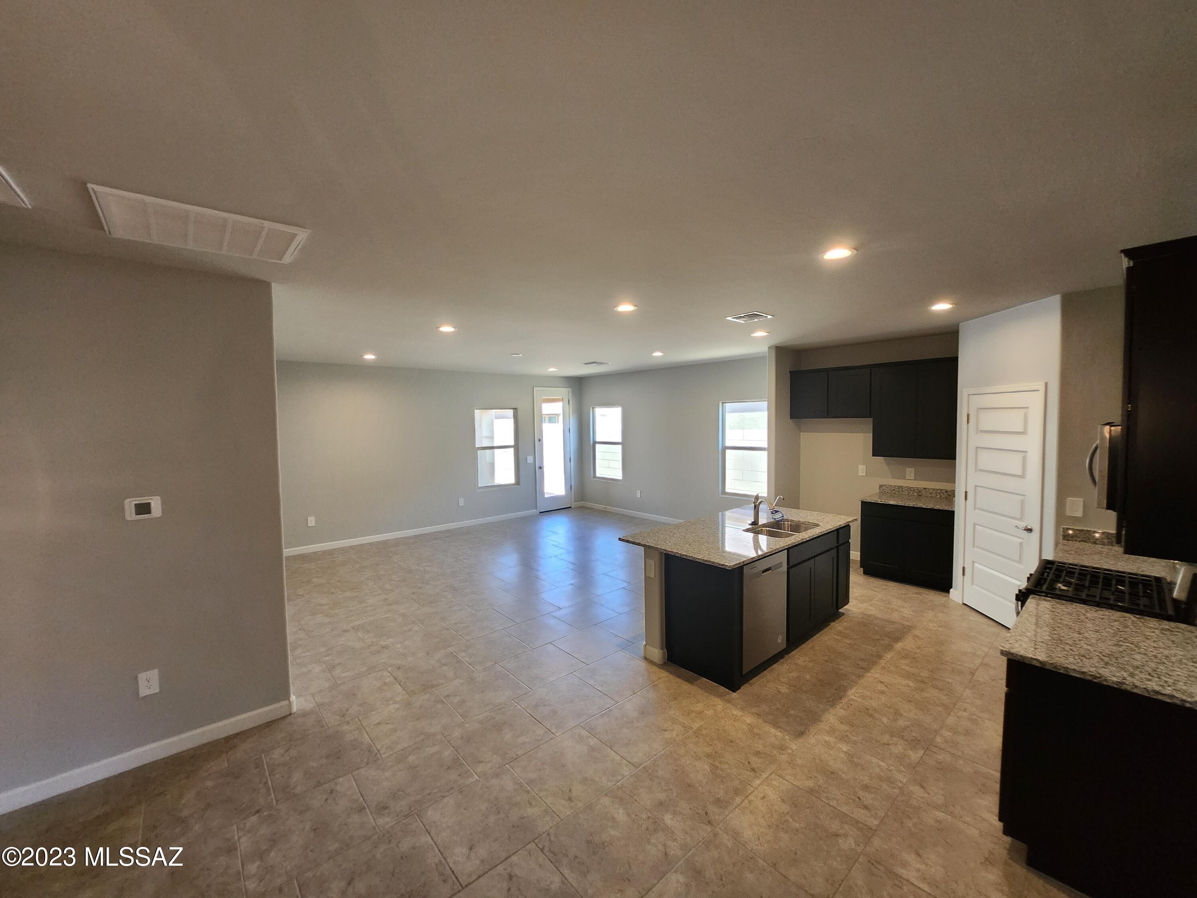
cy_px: 449
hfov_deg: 106.2
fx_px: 450
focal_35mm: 13
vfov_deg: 89.9
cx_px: 598
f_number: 2.2
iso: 160
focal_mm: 1.7
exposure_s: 1/60
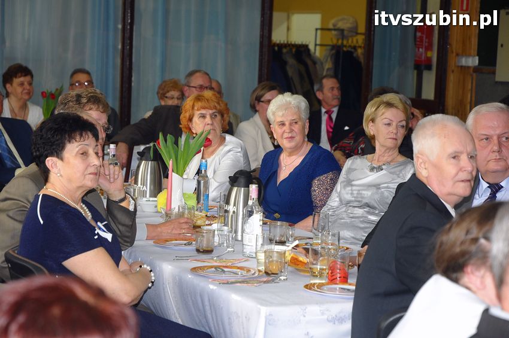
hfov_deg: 19.5
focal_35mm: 105
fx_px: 1483
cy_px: 169
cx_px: 254
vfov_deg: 13.0
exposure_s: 1/60
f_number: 4.5
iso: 500
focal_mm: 70
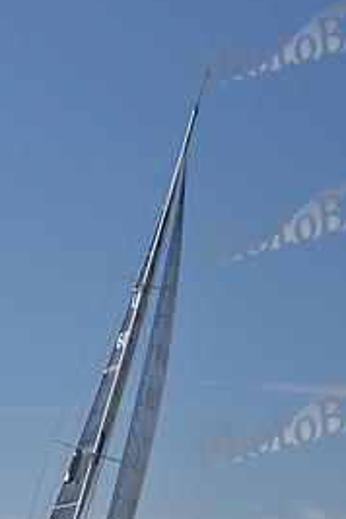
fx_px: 2191
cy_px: 348
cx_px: 94
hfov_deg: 9.0
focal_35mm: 152
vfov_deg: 13.5
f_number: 5.6
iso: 200
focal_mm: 70
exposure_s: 1/800
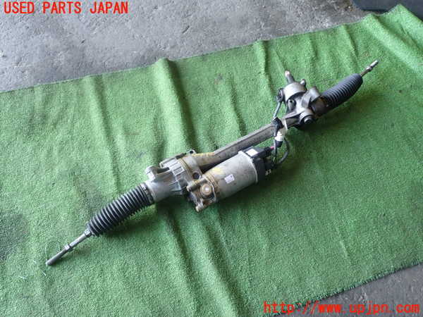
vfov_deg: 46.8
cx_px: 212
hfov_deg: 60.0
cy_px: 158
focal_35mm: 30
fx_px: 367
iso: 200
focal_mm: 5.4
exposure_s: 1/50
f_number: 2.3
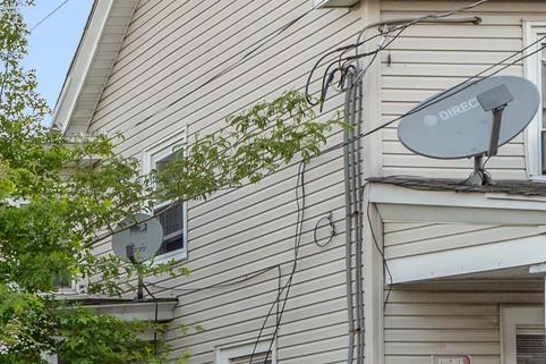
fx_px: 1289
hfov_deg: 17.4
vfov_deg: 15.9
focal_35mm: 85
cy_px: 331
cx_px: -540
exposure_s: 1/30
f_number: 8
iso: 320
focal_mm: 20
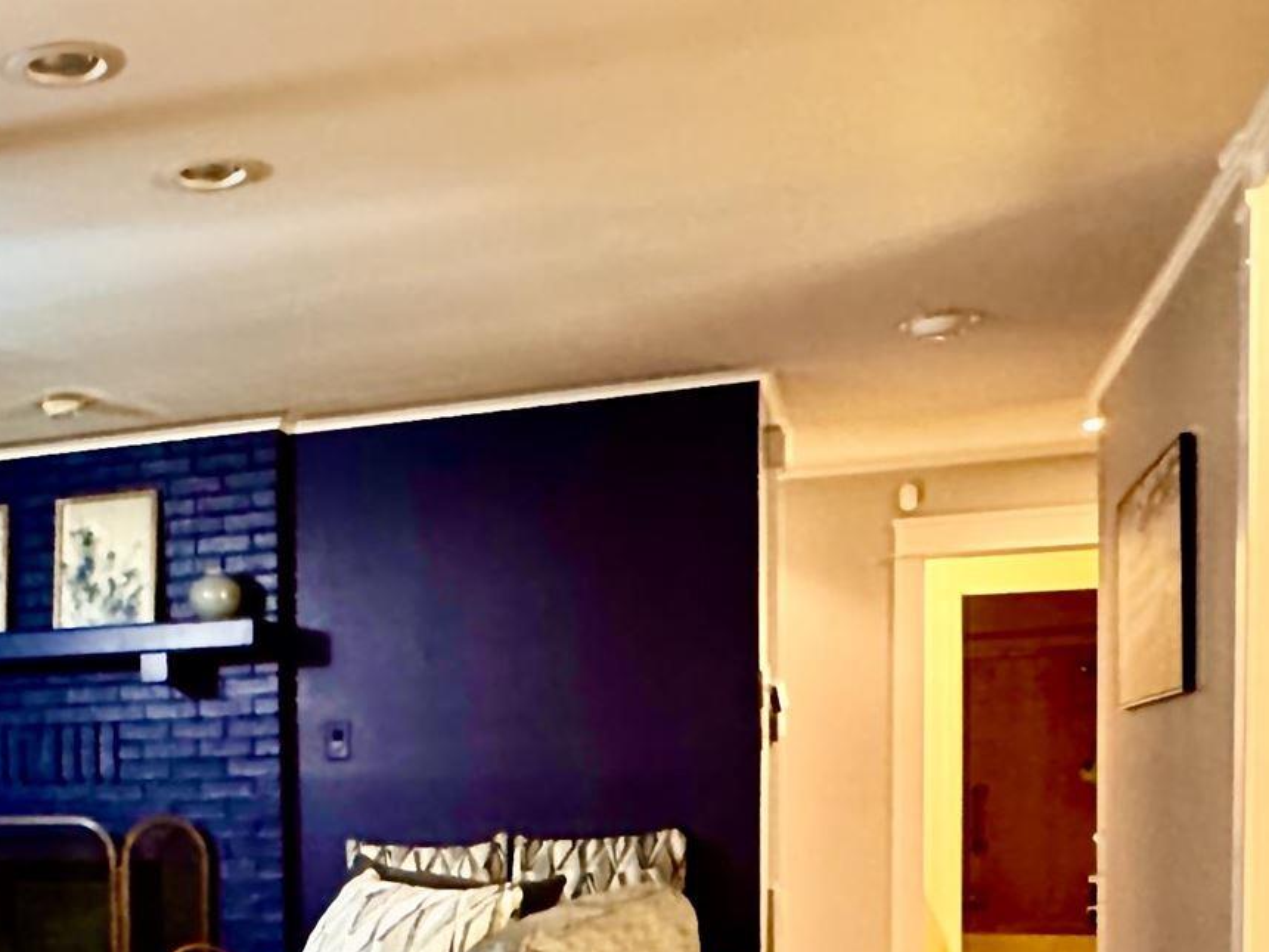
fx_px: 1833
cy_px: 849
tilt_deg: -2.4
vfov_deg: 28.1
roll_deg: +1.0
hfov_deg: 34.1
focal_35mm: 50
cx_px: -58
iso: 640
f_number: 2.2
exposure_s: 1/60
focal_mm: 2.22
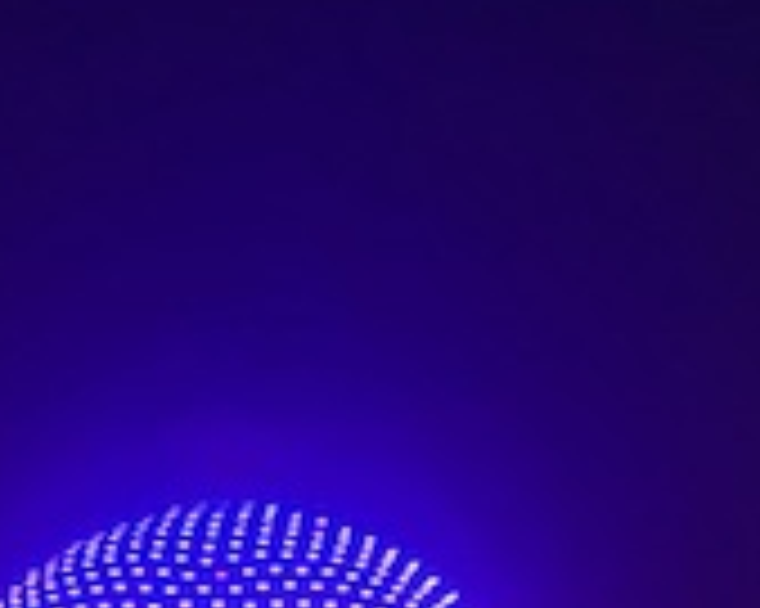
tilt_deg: +2.4
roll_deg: +0.6
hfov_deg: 4.4
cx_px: 13
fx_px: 9959
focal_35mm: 443
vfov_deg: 3.5
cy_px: 874
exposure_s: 1/20
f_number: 2.8
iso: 2000
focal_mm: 15.66
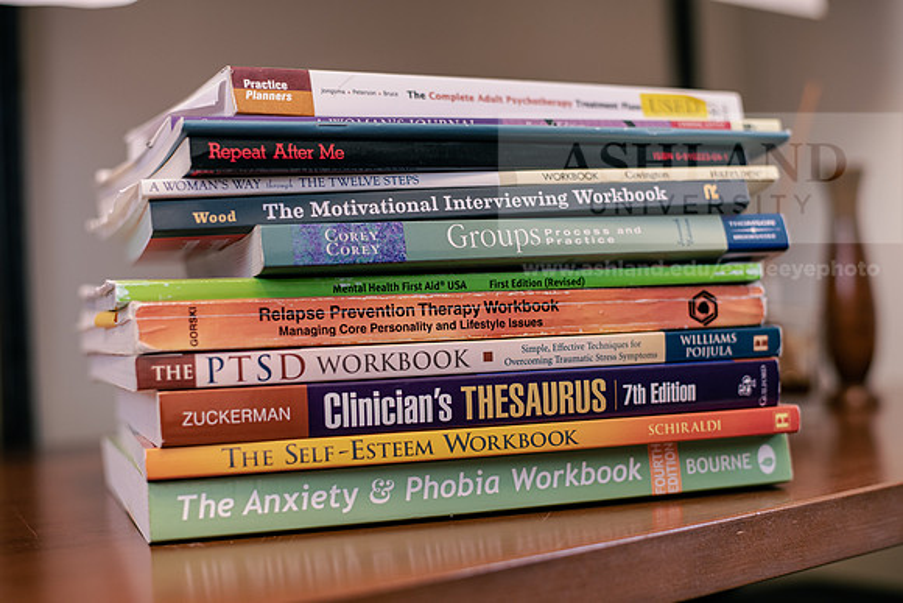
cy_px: 302
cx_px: 452
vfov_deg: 27.0
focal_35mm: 50
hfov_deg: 39.6
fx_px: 1254
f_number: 2.5
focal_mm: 50
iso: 500
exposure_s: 1/200
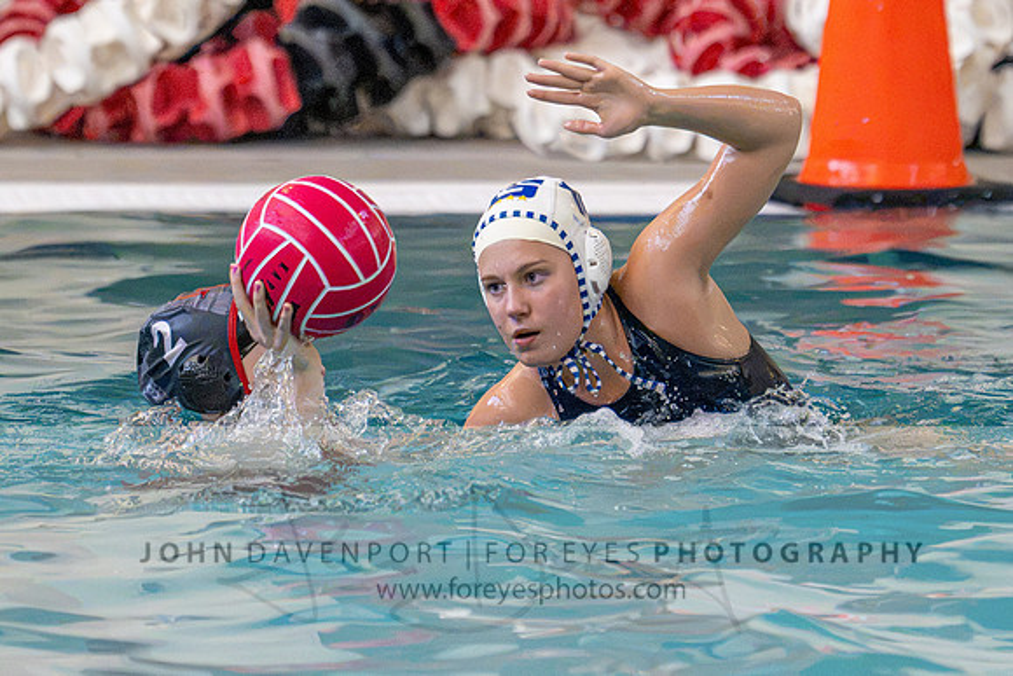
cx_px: 601
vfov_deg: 2.4
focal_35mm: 567
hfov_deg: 3.6
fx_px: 15948
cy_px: -8
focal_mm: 280
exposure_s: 1/1000
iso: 25600
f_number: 4
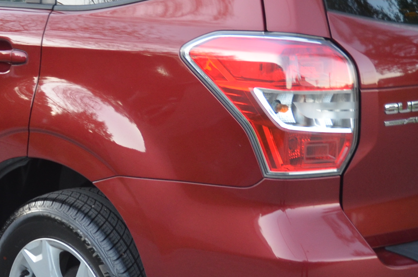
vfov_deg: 14.3
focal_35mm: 95
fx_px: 1101
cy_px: 120
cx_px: 142
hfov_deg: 21.4
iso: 560
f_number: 4
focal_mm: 24
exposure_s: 1/60
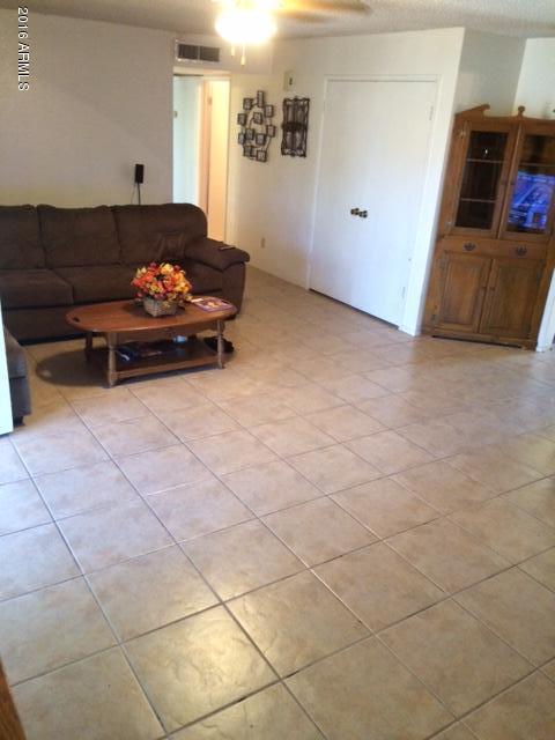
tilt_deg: -21.8
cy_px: 370
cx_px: 278
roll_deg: -3.8
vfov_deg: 61.7
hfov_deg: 48.2
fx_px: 620
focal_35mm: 29
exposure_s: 1/24
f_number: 2.2
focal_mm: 4.15
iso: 320
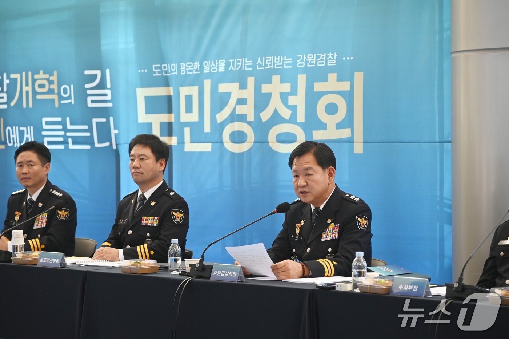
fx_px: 1695
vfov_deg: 11.4
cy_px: 170
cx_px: 254
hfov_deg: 17.1
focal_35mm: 120
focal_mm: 120
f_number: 4.5
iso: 1250
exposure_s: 1/200
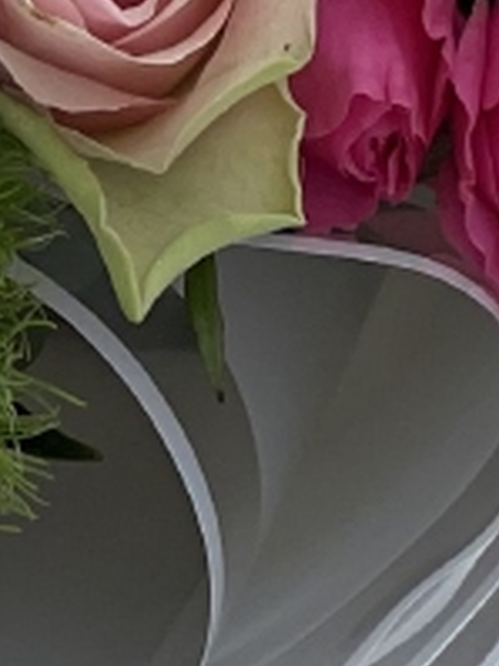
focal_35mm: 482
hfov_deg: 3.0
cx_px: -705
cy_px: -1252
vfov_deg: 4.0
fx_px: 9274
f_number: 2.2
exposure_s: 1/398
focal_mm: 7.5
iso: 20
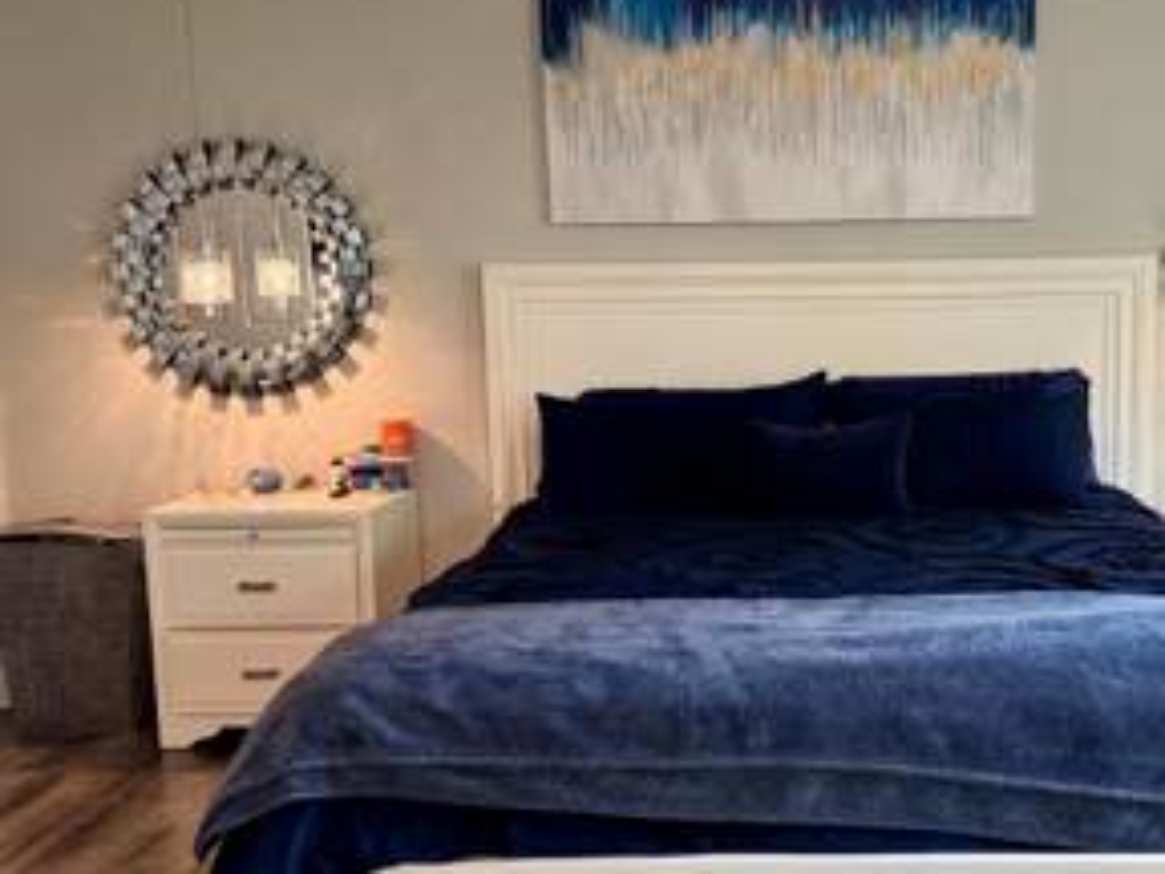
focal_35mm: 40
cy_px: 441
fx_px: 1346
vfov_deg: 36.0
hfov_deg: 45.5
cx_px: 841
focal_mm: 6.76
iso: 200
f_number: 1.78
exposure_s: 1/60
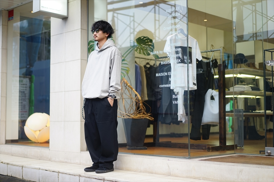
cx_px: 137
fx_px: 418
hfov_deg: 36.3
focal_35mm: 55
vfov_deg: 24.6
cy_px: 91
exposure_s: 1/125
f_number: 1.8
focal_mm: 55
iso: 100
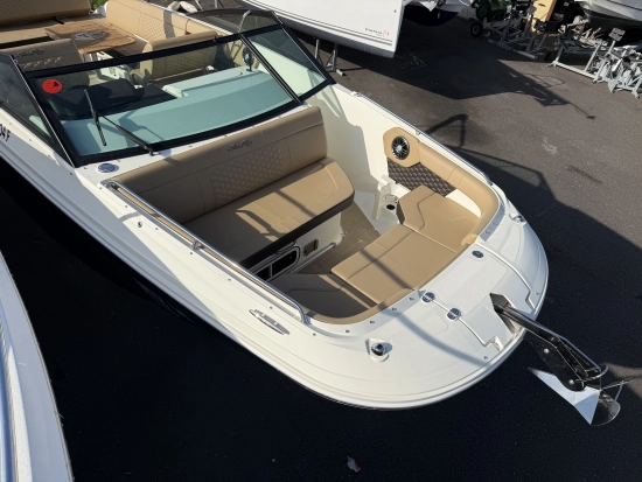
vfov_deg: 56.9
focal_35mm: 24
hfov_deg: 71.6
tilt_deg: -42.4
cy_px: 241
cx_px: 321
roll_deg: -7.7
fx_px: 445
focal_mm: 6.76
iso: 80
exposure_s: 1/8130
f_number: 1.78
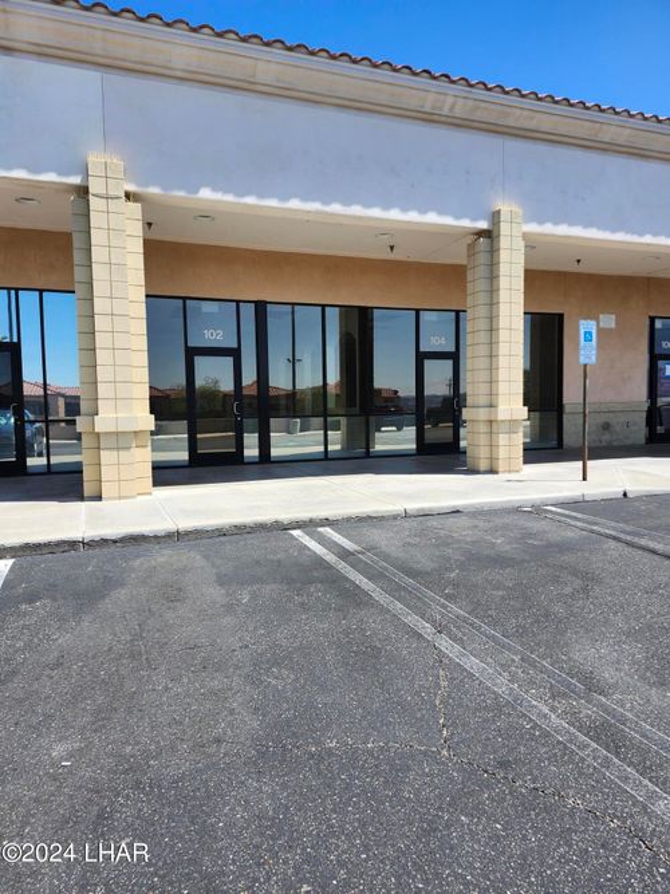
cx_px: 335
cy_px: 447
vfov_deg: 73.9
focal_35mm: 23
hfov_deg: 58.9
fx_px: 594
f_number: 1.8
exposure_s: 1/1145
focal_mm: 5.54
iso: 25
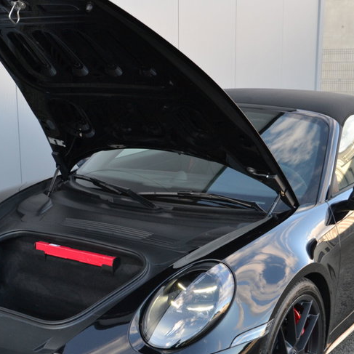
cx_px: 97
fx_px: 683
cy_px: 242
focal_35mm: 59
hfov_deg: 28.7
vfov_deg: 28.8
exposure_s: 1/125
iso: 360
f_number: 5.6
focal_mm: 22
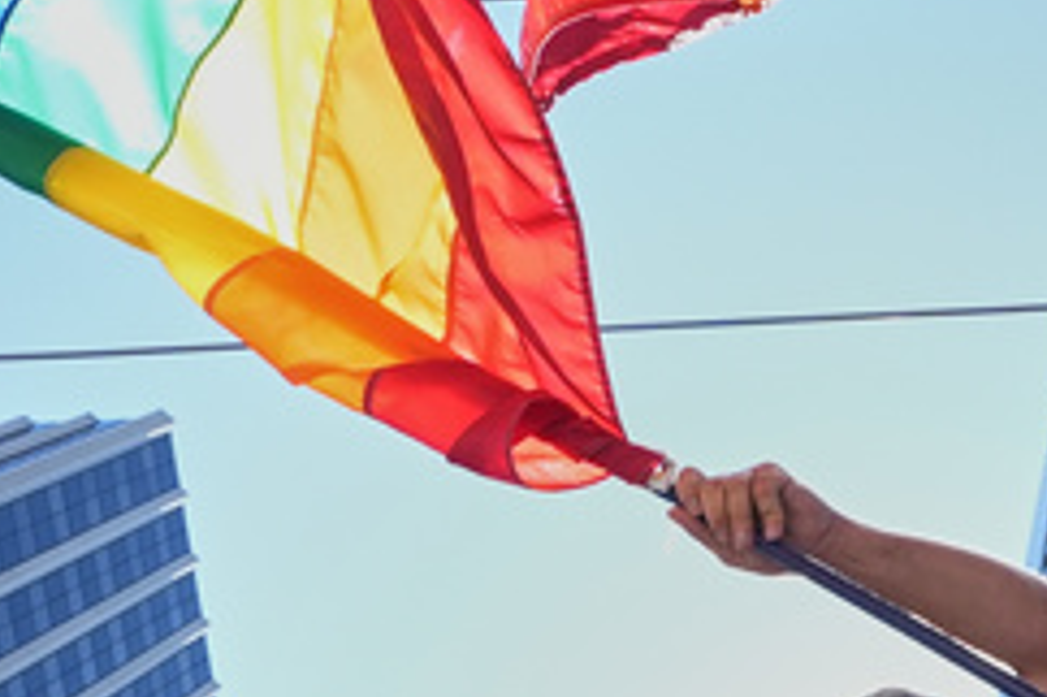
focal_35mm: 72
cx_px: 969
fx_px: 2093
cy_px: 714
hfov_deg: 27.0
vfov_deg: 18.4
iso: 1250
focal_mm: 17
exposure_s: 1/1250
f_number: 8
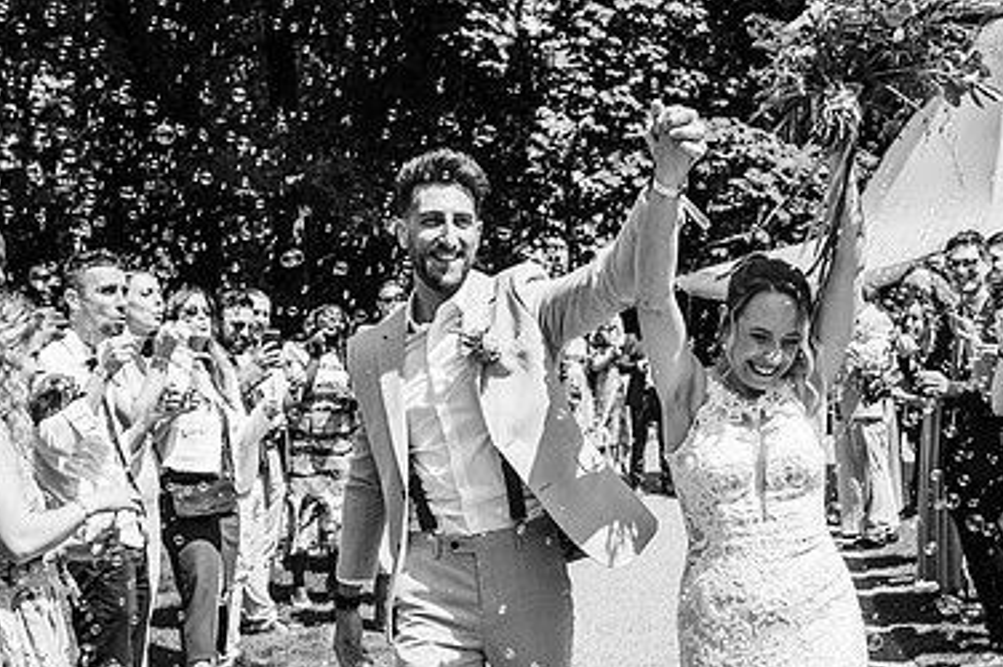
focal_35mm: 54
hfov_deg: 36.8
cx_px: 603
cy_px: 422
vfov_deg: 24.9
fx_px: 1503
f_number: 4.5
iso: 100
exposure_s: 1/800
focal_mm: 35
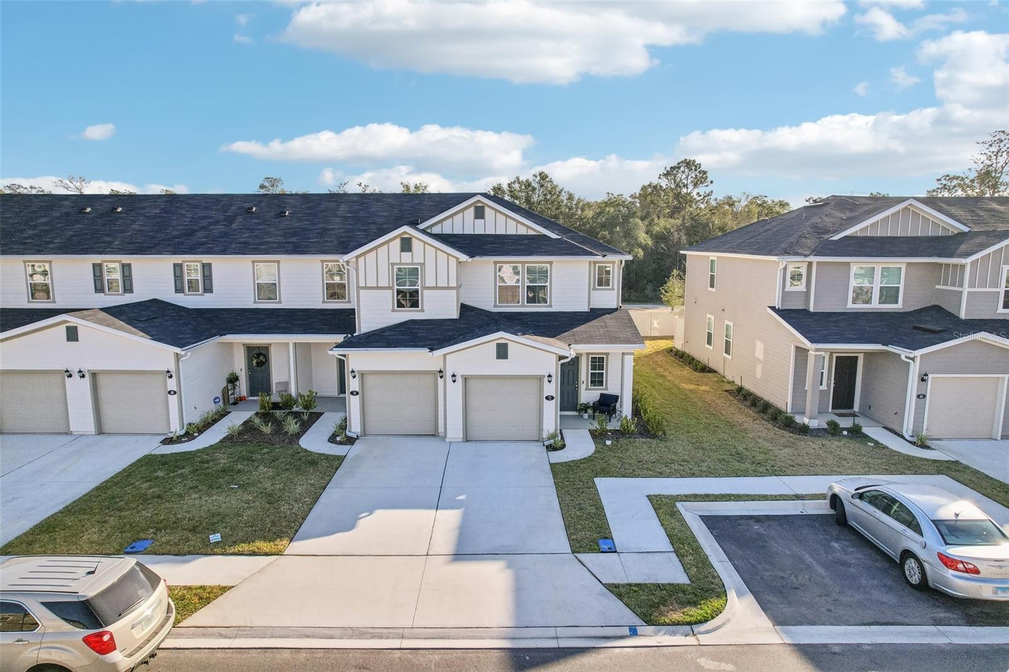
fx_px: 616
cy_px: 336
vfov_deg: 57.2
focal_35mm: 22
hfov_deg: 78.6
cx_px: 504
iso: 100
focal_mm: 8.4
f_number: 2.8
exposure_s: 1/2500
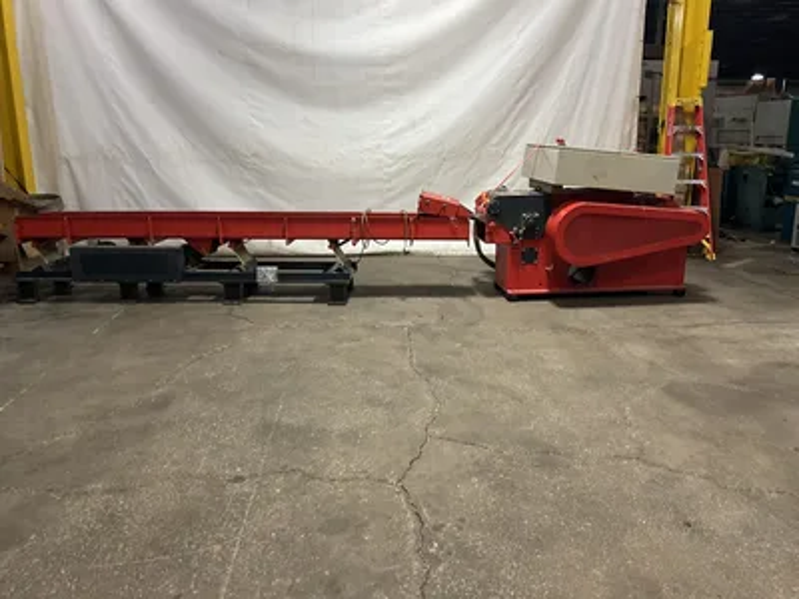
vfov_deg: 48.2
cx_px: 400
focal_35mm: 29
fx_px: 669
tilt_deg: -14.1
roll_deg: +0.5
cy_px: 300
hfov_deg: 61.7
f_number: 1.8
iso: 160
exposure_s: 1/60
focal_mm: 3
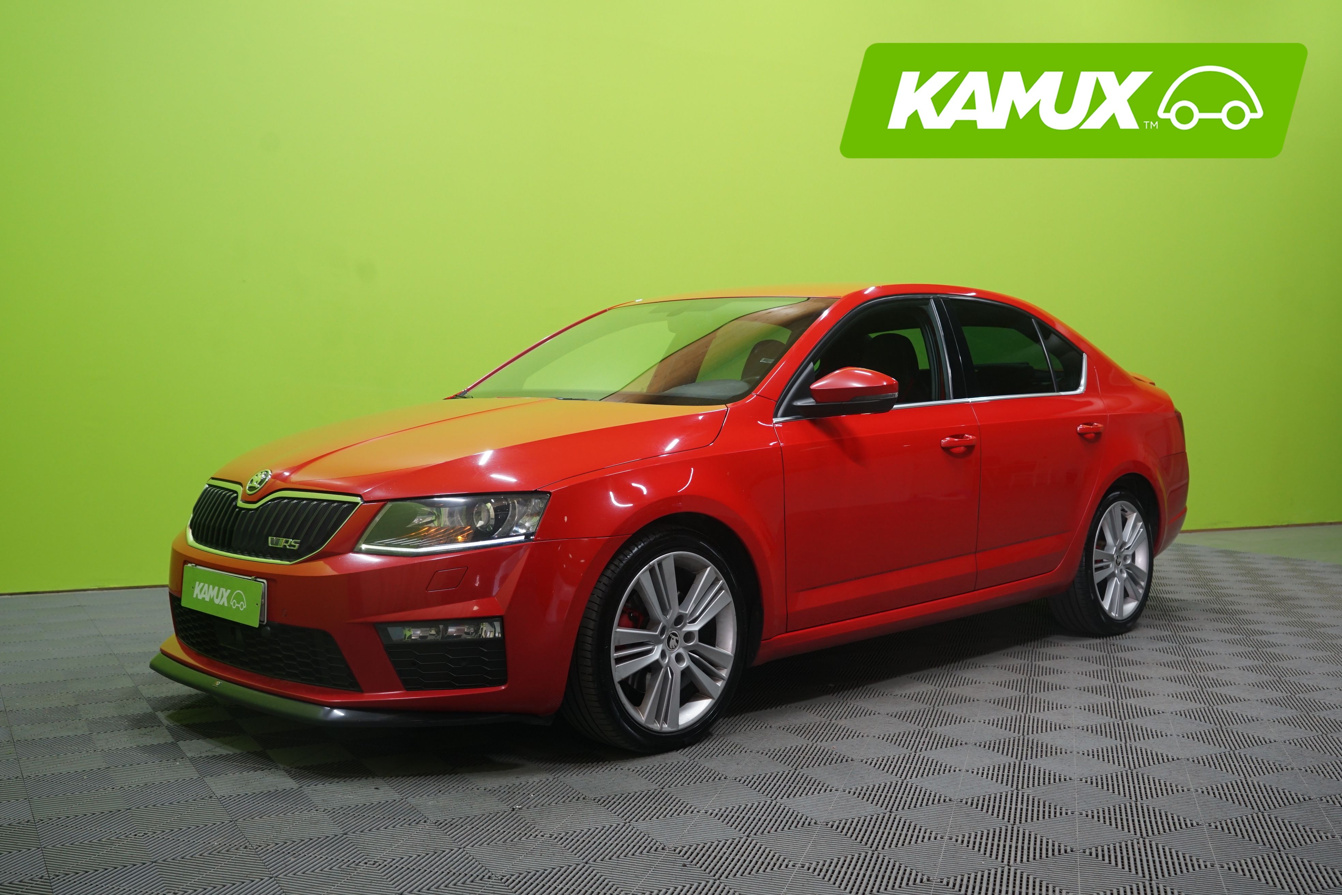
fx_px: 1305
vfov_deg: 37.9
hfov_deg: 54.4
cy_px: 448
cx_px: 671
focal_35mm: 35
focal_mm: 35
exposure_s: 1/25
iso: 800
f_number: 5.6
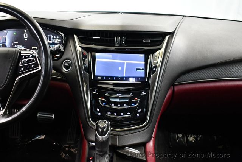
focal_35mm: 36
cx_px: 121
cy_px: 81
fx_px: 242
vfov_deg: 36.9
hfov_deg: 53.1
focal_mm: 18
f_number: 3.5
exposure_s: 1/80
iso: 3200
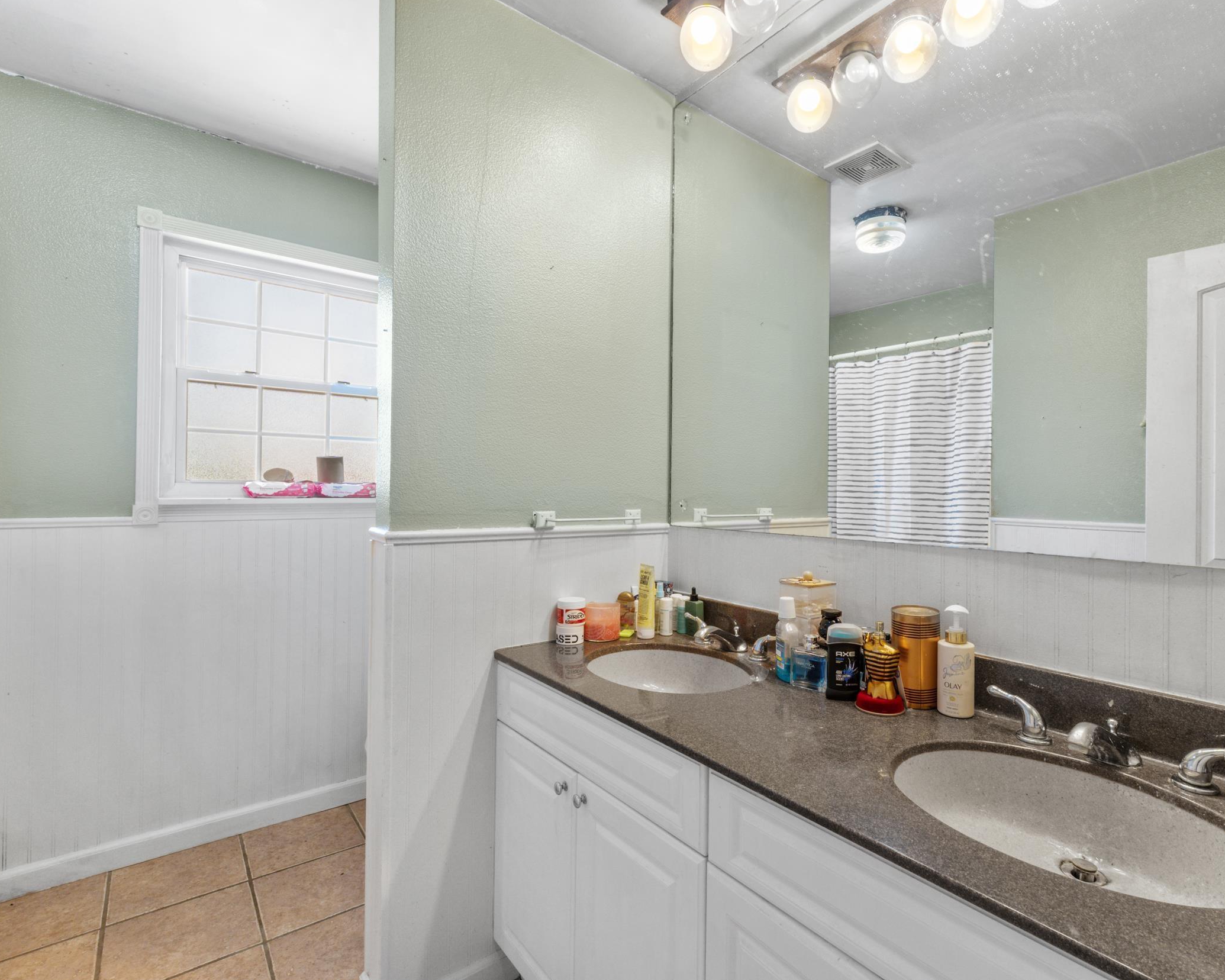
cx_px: 666
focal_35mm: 17
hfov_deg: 89.4
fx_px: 616
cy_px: 487
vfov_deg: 77.0
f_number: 9
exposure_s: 1/50
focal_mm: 10
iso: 200
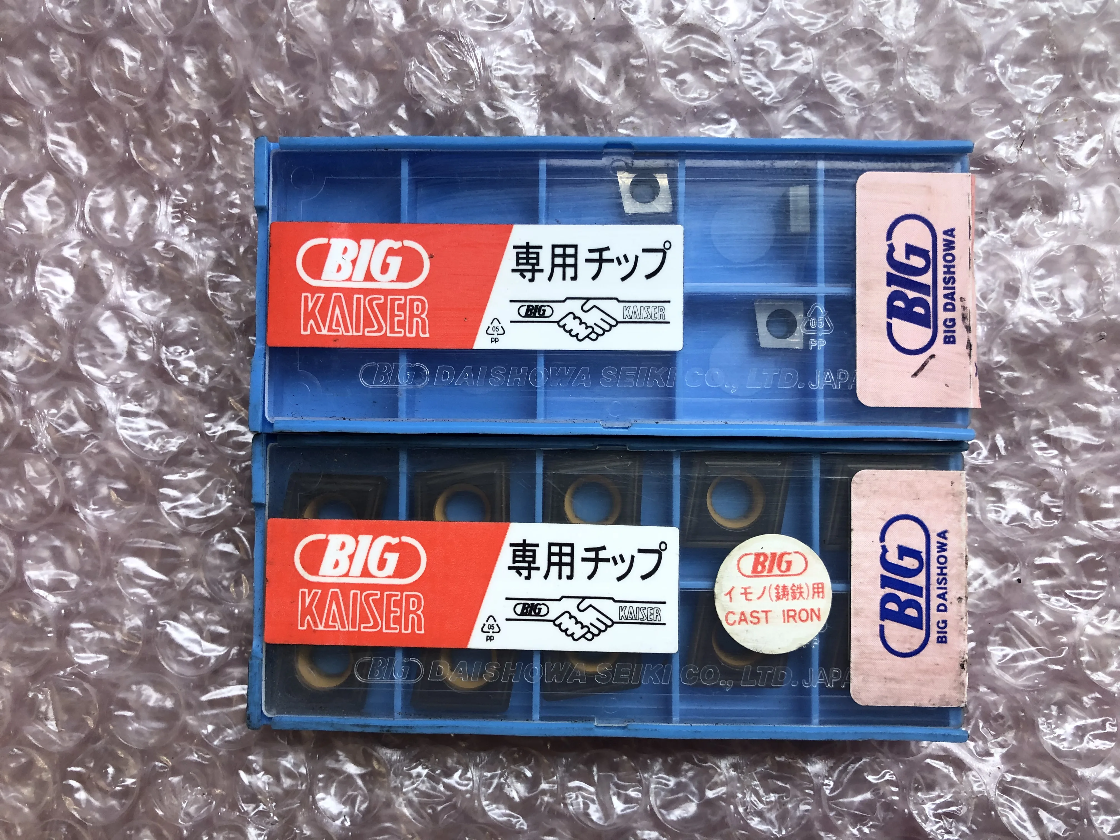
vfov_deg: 49.7
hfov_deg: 63.4
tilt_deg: -86.1
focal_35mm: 28
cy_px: 420
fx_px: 906
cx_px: 560
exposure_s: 1/30
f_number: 1.8
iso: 25
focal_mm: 3.99
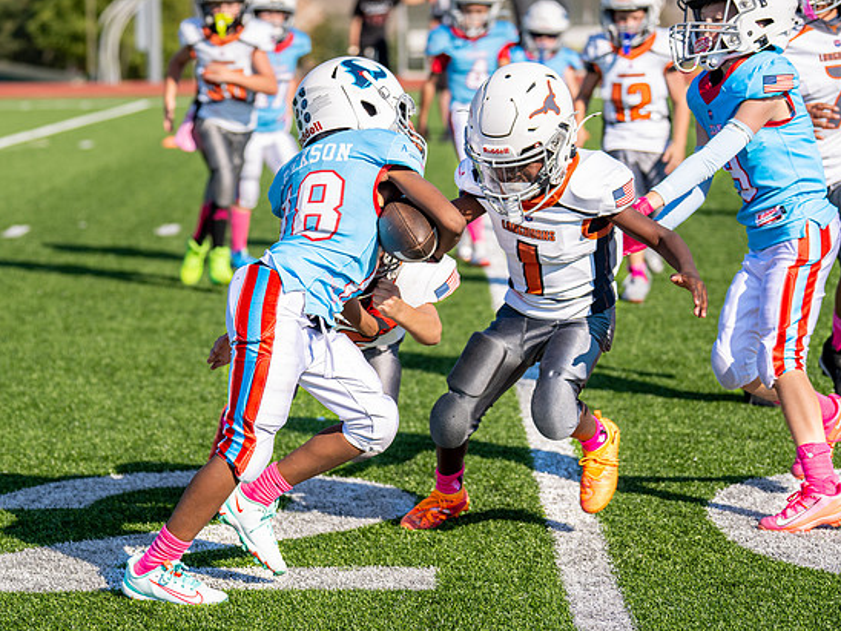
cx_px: 192
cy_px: 339
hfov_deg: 15.2
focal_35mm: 129
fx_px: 3134
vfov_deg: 11.5
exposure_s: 1/1600
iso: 100
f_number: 2.8
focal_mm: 83
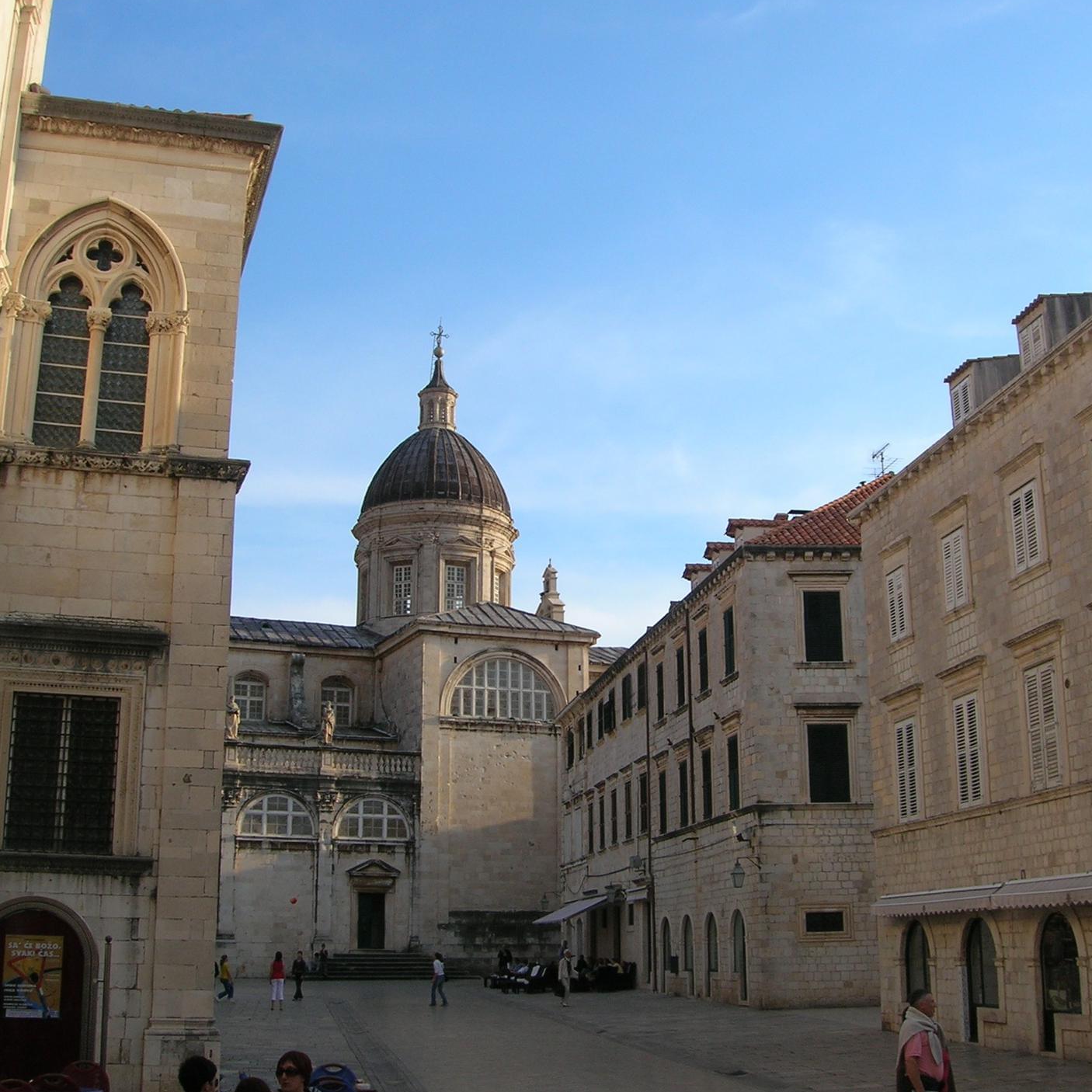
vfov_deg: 40.9
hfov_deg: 40.9
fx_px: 1463
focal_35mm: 41
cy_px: 537
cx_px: 596
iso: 50
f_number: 4.9
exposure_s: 1/272
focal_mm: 5.7
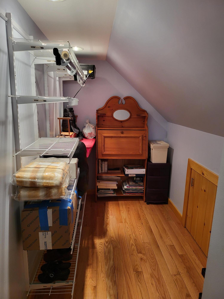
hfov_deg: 56.8
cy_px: 150
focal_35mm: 24
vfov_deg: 71.6
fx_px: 207
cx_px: 112
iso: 250
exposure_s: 1/60
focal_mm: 5
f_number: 1.8
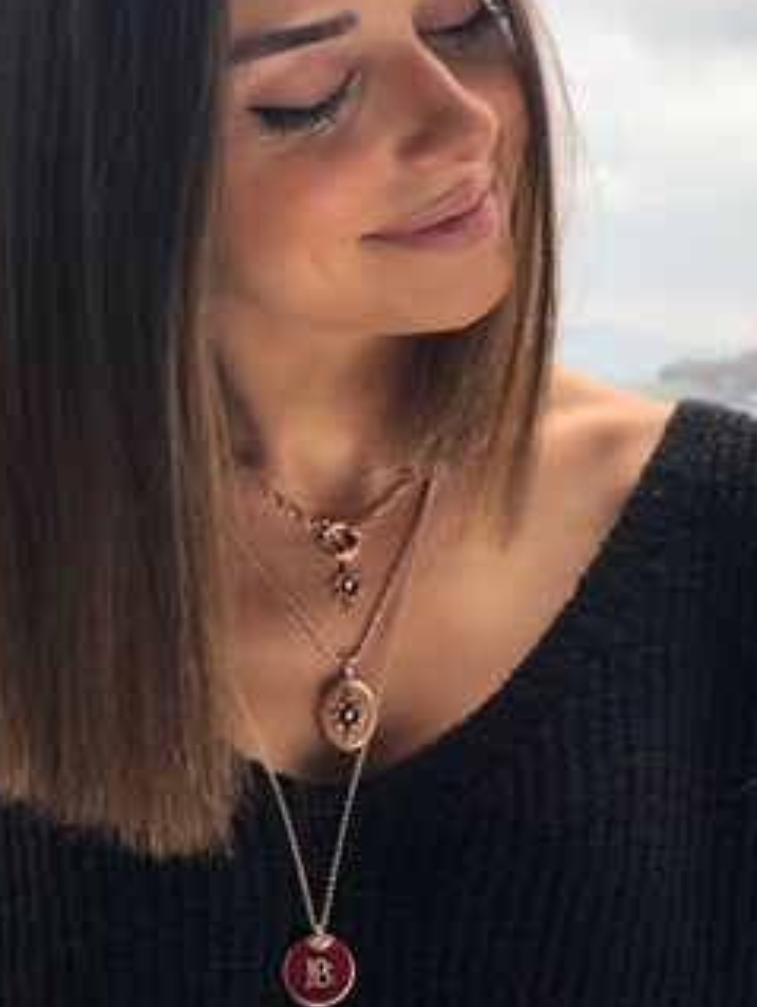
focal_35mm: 74
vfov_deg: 26.3
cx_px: 447
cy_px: 562
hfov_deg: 19.9
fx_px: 2155
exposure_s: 1/123
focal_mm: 6.6
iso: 20
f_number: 2.8
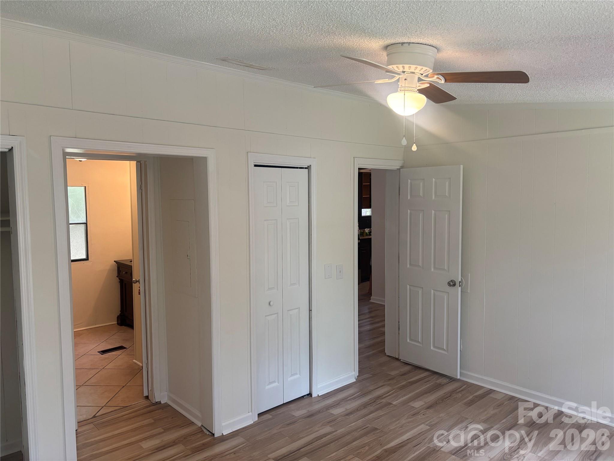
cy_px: 230
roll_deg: +0.2
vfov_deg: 53.1
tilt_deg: -3.3
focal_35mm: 26
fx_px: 461
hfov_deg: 67.3
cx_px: 307
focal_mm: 5.96
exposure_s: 1/120
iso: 125
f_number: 1.6
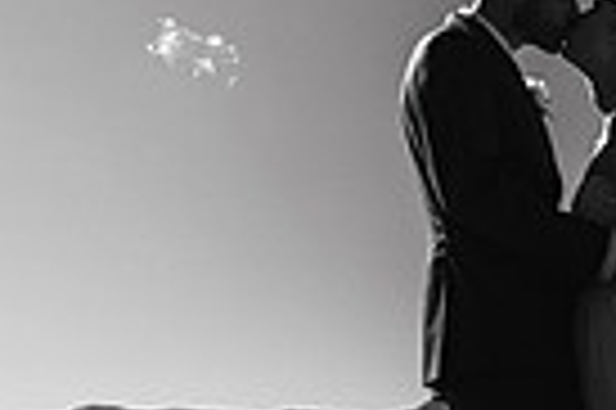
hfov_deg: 27.5
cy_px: -266
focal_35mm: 72
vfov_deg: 16.6
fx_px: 1231
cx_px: 112
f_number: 6.3
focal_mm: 17
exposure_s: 1/2500
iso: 200
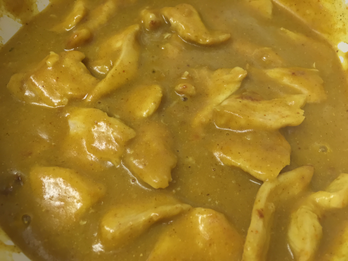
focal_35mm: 29
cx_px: 174
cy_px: 130
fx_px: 292
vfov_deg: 48.2
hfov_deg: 61.7
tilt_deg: -58.2
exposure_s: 1/33
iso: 100
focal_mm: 4.15
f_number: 2.2
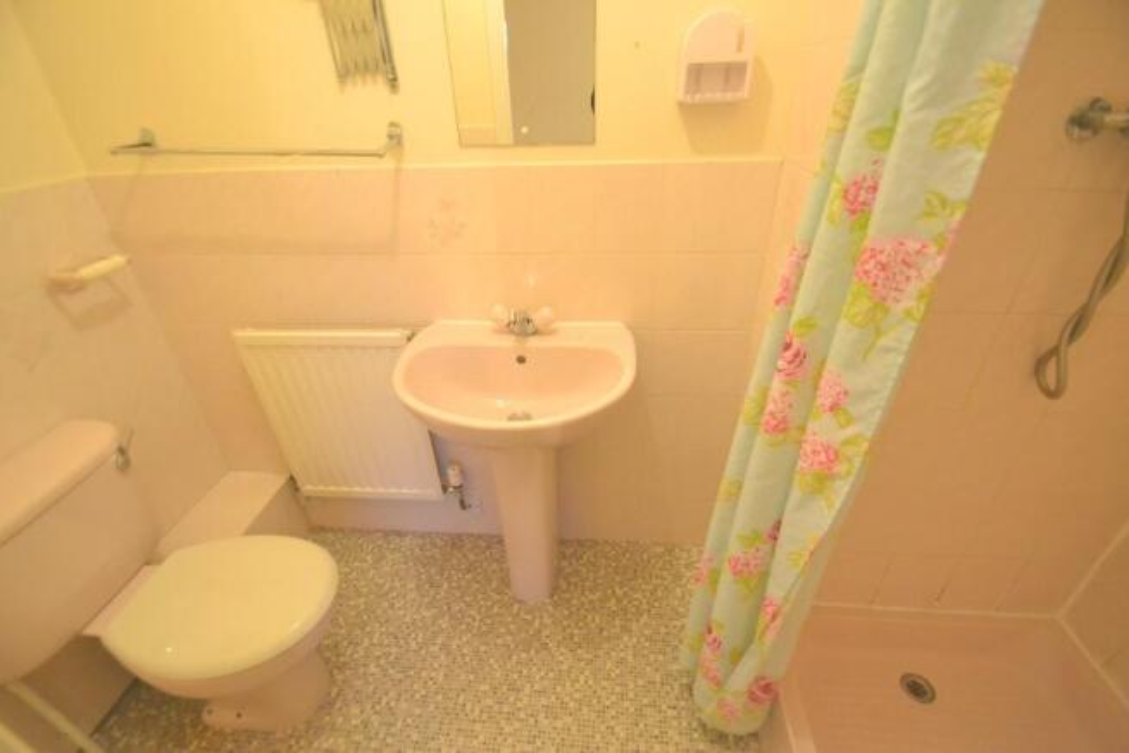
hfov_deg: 100.4
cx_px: 564
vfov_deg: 77.4
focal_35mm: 15
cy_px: 376
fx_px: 470
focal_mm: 10
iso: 3200
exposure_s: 1/50
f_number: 3.5
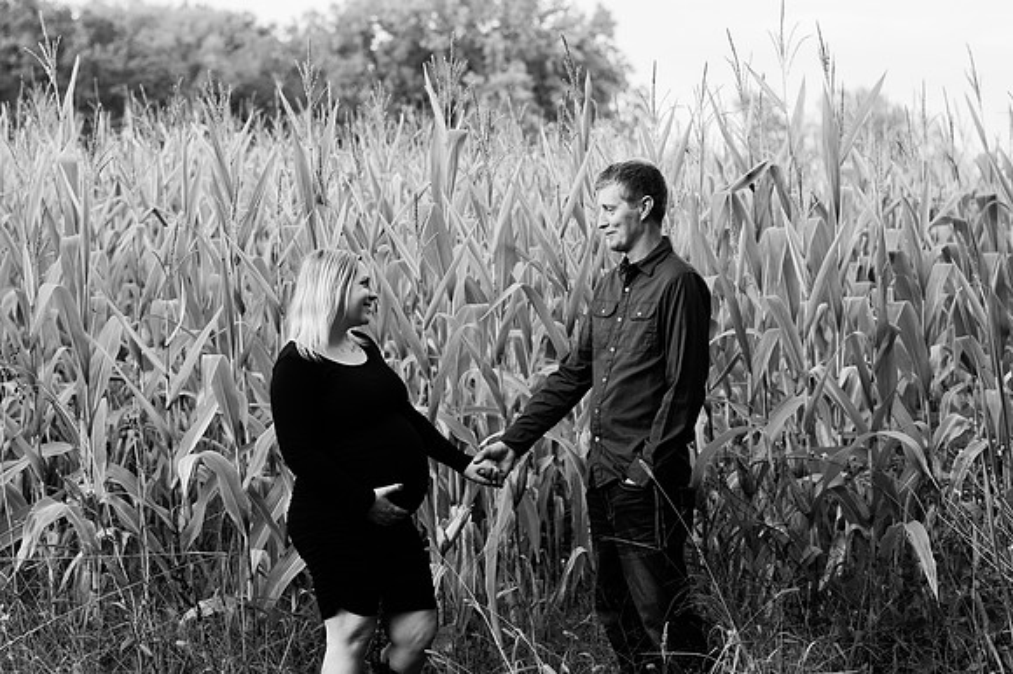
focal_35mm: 71
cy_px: 259
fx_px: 2010
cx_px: 470
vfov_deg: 19.0
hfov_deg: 28.3
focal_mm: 58
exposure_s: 1/200
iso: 400
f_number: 3.2
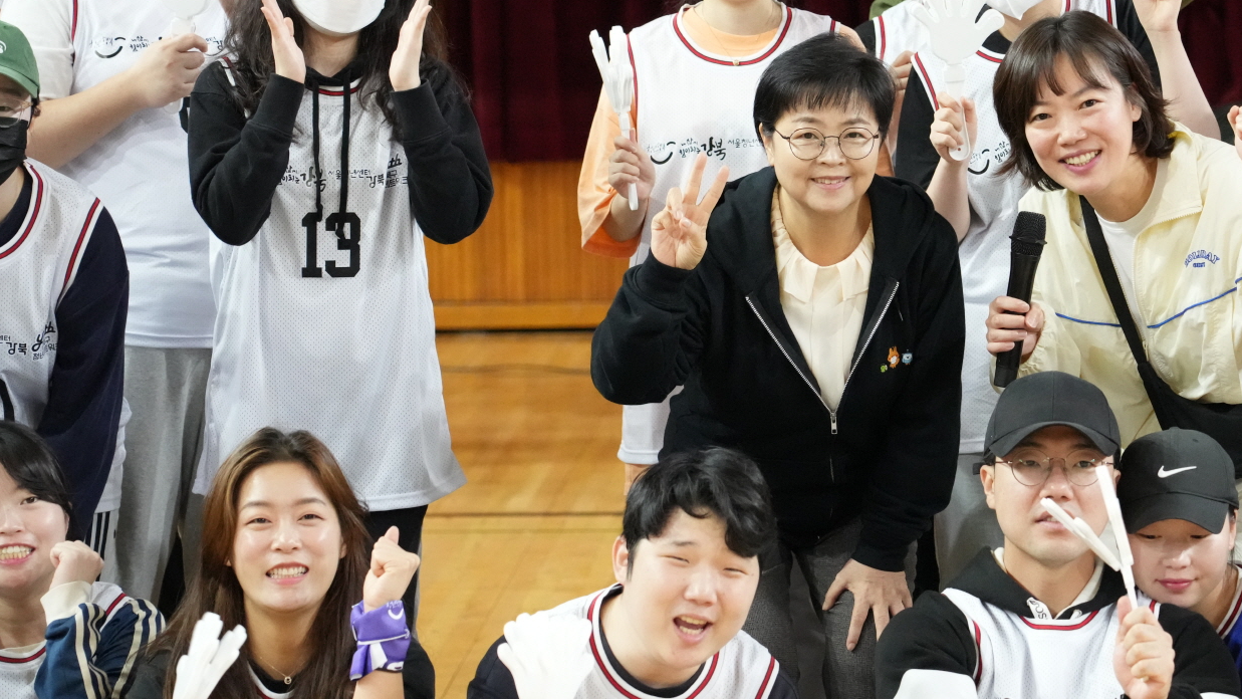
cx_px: 857
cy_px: 330
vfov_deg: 7.6
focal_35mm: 160
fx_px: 5270
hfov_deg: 13.4
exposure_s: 1/500
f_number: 4.5
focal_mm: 105
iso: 10000
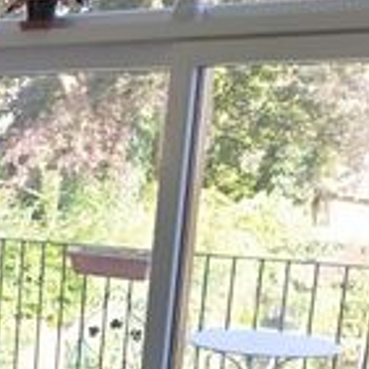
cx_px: -298
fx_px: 1085
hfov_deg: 16.2
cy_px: 393
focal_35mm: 90
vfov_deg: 18.6
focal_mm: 5.89
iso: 64
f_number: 1.89
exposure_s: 1/50
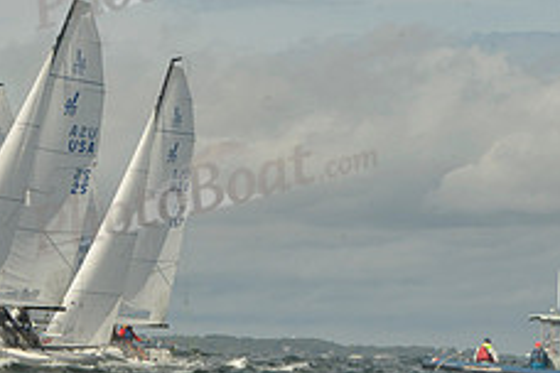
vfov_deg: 7.7
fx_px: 2769
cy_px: 355
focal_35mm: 178
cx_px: -93
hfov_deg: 11.3
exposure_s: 1/500
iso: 400
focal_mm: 70
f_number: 18
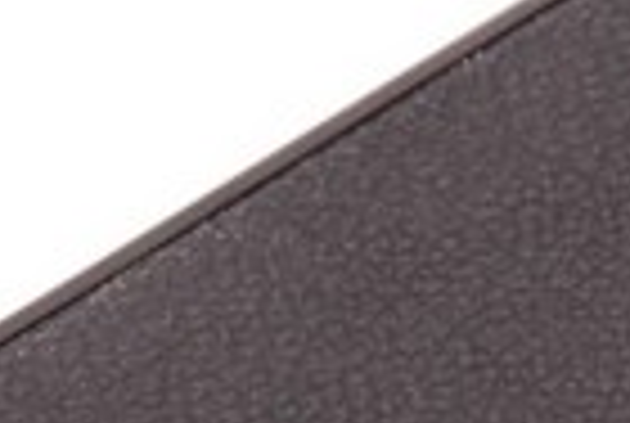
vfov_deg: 1.6
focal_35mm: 877
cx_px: 270
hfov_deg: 2.3
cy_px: 1100
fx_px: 15380
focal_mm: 80
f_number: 13
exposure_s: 1/80
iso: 100
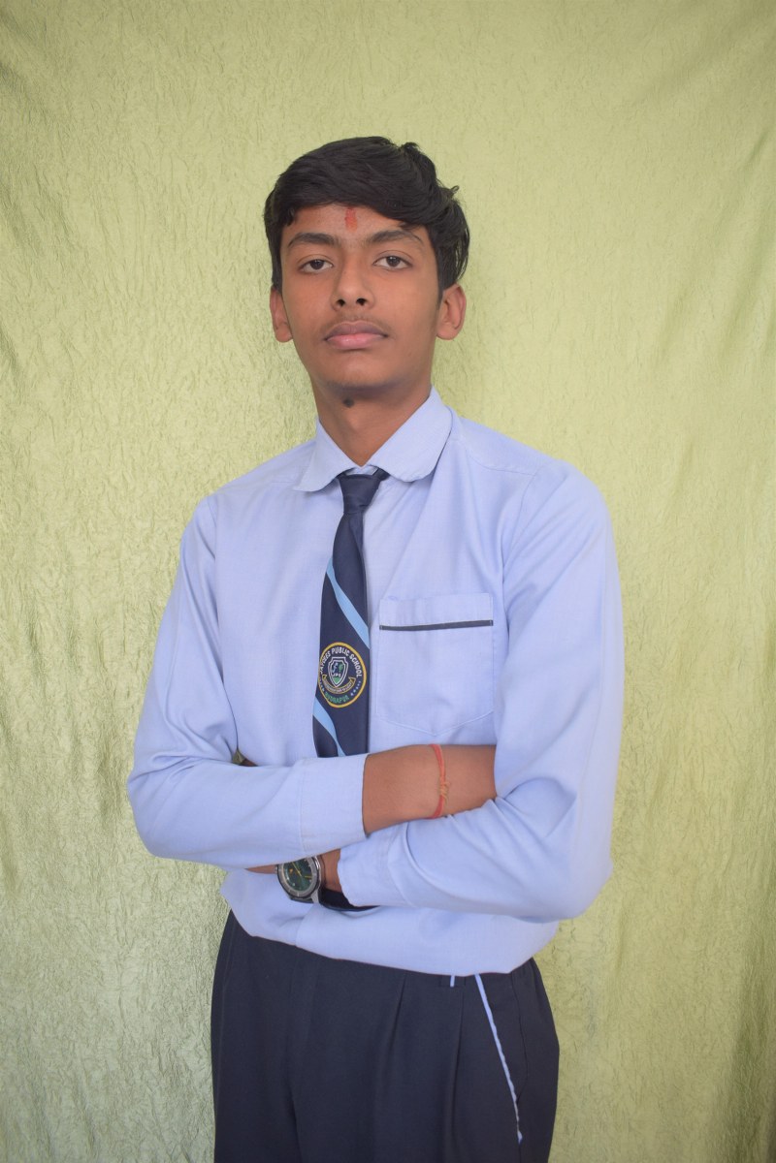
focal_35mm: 30
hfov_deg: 43.6
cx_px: 388
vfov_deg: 61.9
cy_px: 582
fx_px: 970
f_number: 4.5
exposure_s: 1/80
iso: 400
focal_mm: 20
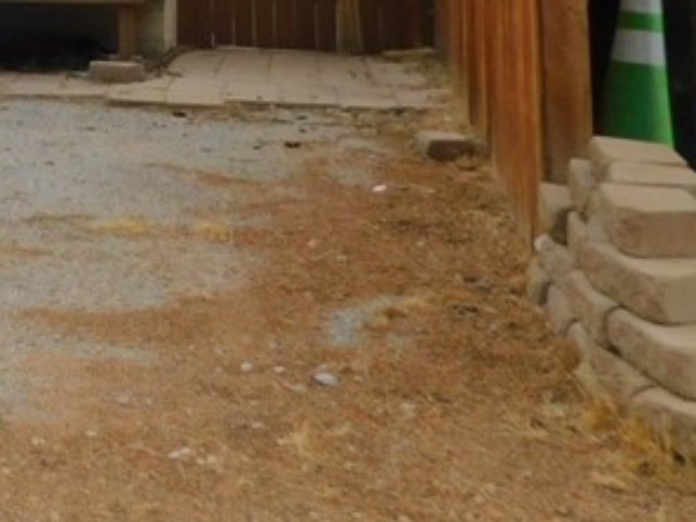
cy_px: -188
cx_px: -423
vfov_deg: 16.6
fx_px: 1669
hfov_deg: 19.6
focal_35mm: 83
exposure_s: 1/800
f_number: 3
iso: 125
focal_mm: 4.1
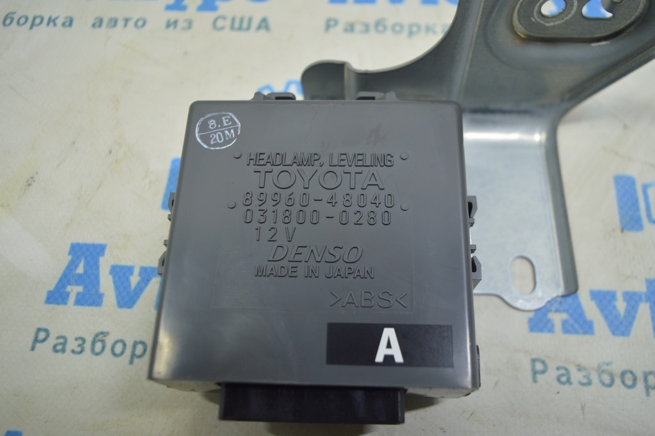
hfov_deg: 62.0
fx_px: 545
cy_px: 218
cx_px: 328
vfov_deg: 43.5
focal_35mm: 30
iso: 400
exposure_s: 1/50
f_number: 3.8
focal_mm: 20
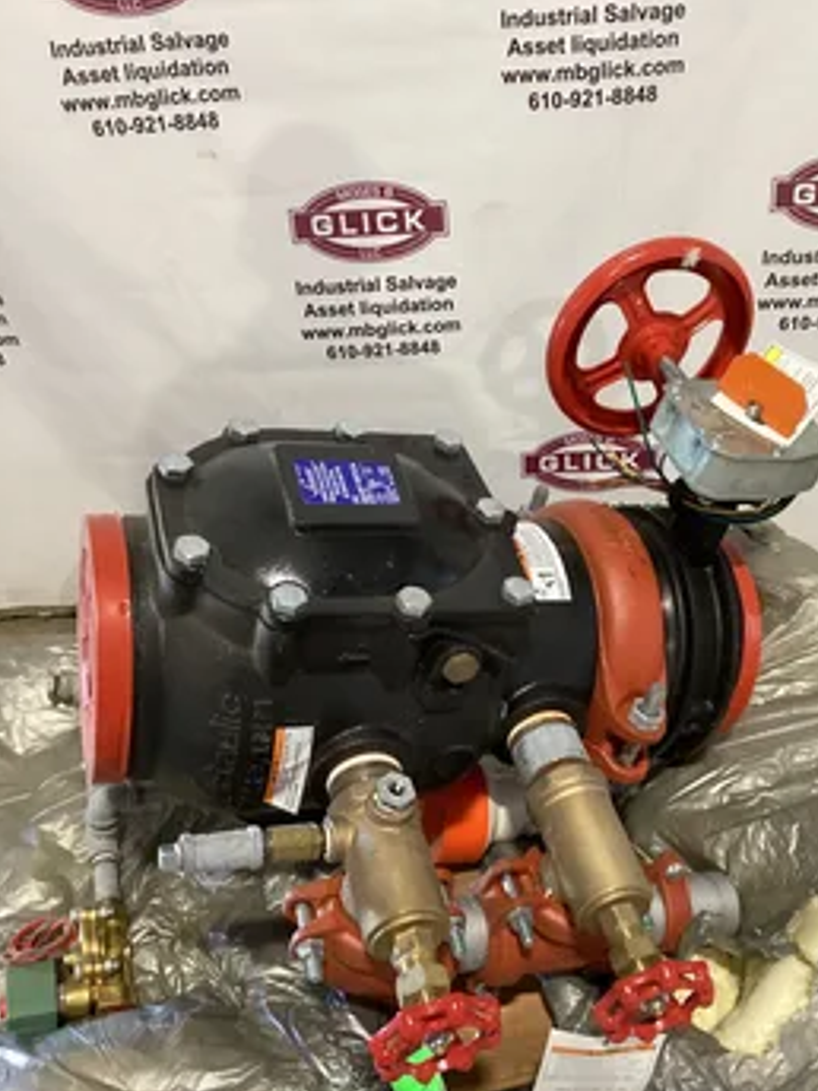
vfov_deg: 51.3
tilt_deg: -33.2
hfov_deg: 39.6
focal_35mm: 36
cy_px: 606
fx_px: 1134
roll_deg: +5.9
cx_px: 469
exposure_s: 1/40
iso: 320
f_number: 2.4
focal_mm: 3.3
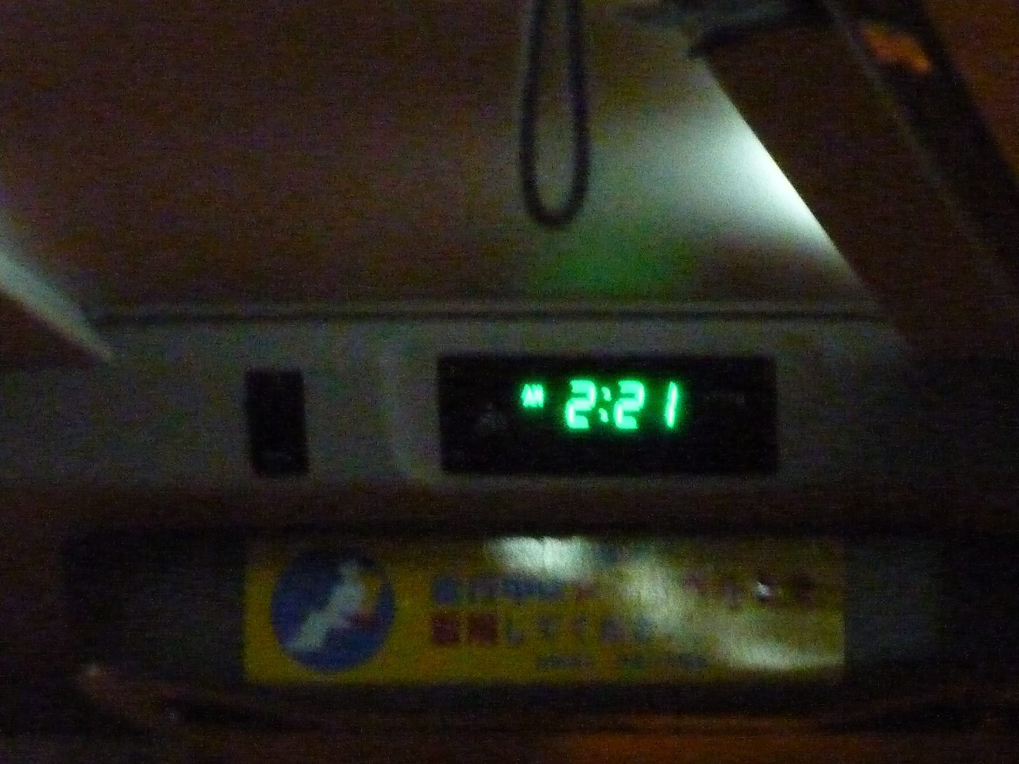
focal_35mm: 264
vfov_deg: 5.6
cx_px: 510
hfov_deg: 7.5
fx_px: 7771
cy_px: 382
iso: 1600
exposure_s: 1/8
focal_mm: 24.1
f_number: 4.5
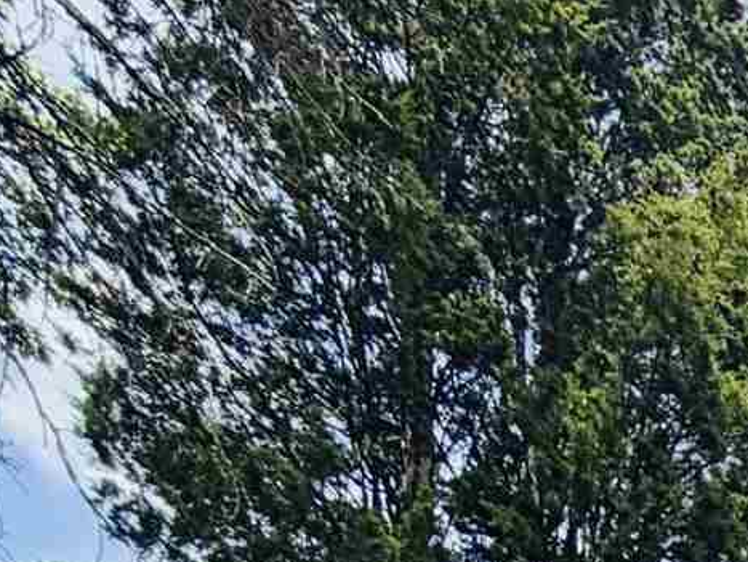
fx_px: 1990
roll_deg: +0.5
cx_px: 1759
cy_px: 1688
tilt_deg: +8.0
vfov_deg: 10.8
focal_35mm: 92
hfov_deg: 14.5
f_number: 2.2
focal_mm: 2.22
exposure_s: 1/770
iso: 32
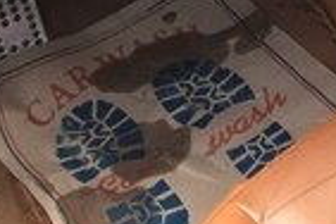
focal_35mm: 106
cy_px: -276
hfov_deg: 18.1
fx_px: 989
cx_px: 427
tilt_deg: -29.5
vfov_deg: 11.2
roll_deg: +0.6
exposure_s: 1/100
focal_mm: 4.15
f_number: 2.2
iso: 50
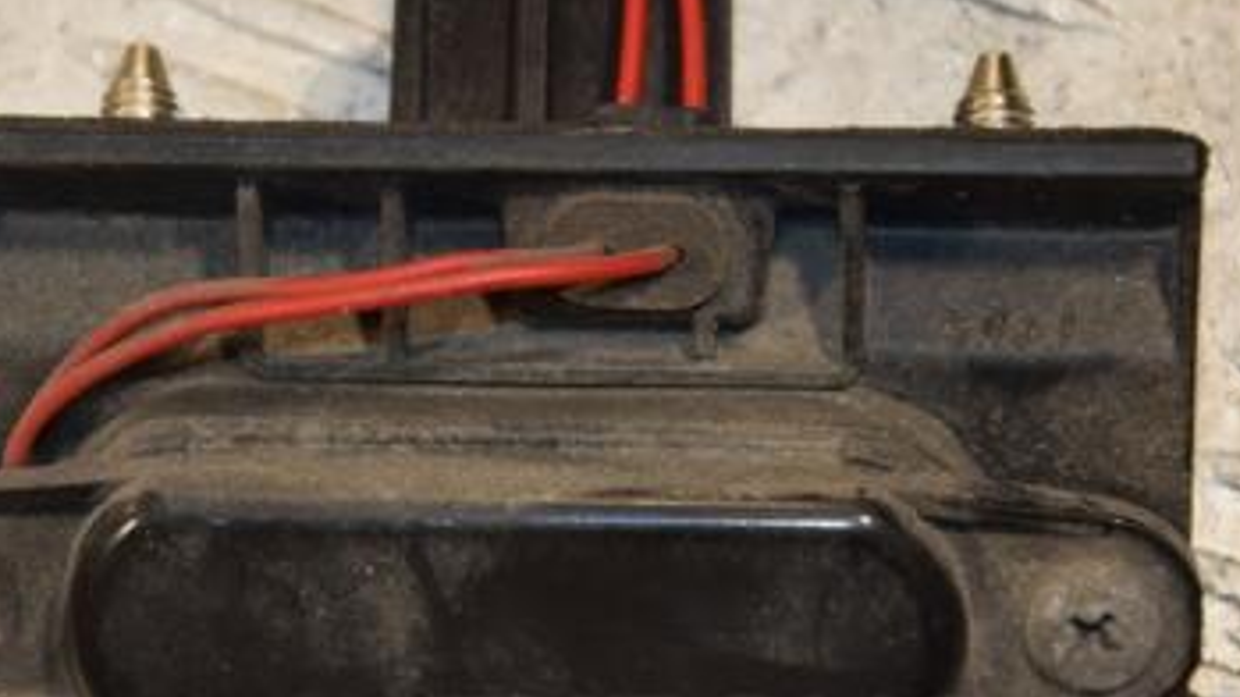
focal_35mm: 284
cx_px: 362
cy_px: 277
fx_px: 9331
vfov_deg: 4.3
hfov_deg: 7.6
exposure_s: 1/200
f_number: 6.3
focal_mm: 105
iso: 800
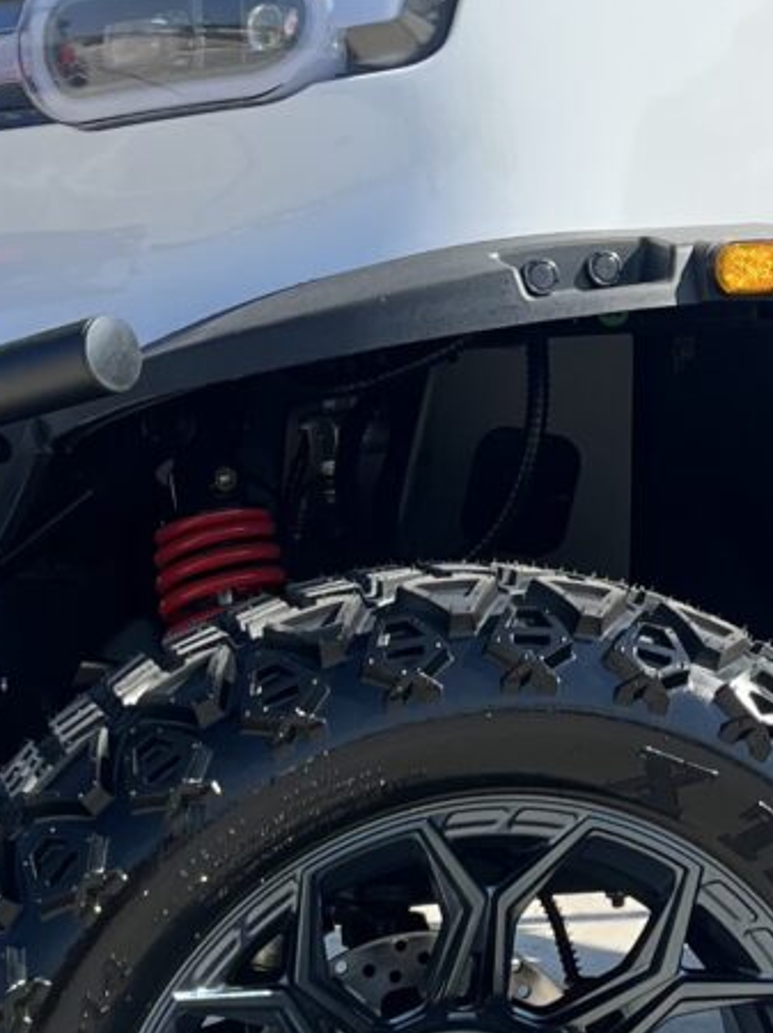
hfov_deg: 13.1
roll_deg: +0.8
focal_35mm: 111
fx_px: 3308
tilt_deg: +4.6
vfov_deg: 17.4
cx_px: 849
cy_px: 62
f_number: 1.6
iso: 50
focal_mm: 5.1
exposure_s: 1/1600
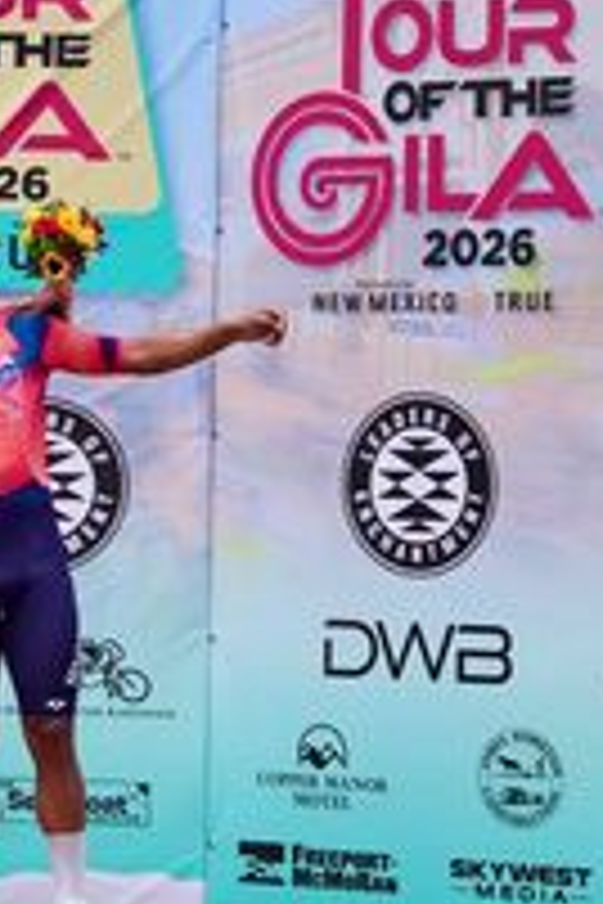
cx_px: -274
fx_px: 6557
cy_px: 439
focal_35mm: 261
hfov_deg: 5.2
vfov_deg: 7.9
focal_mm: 131
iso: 100
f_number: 2.8
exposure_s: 1/1600
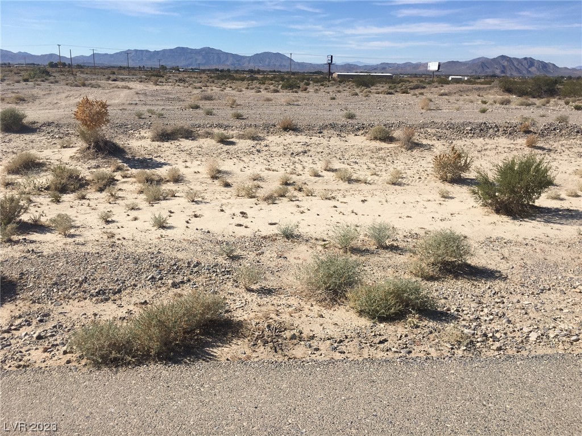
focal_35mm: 29
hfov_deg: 61.7
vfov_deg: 48.2
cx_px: 291
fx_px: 488
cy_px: 218
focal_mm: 4.15
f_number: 2.2
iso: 25
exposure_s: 1/2747
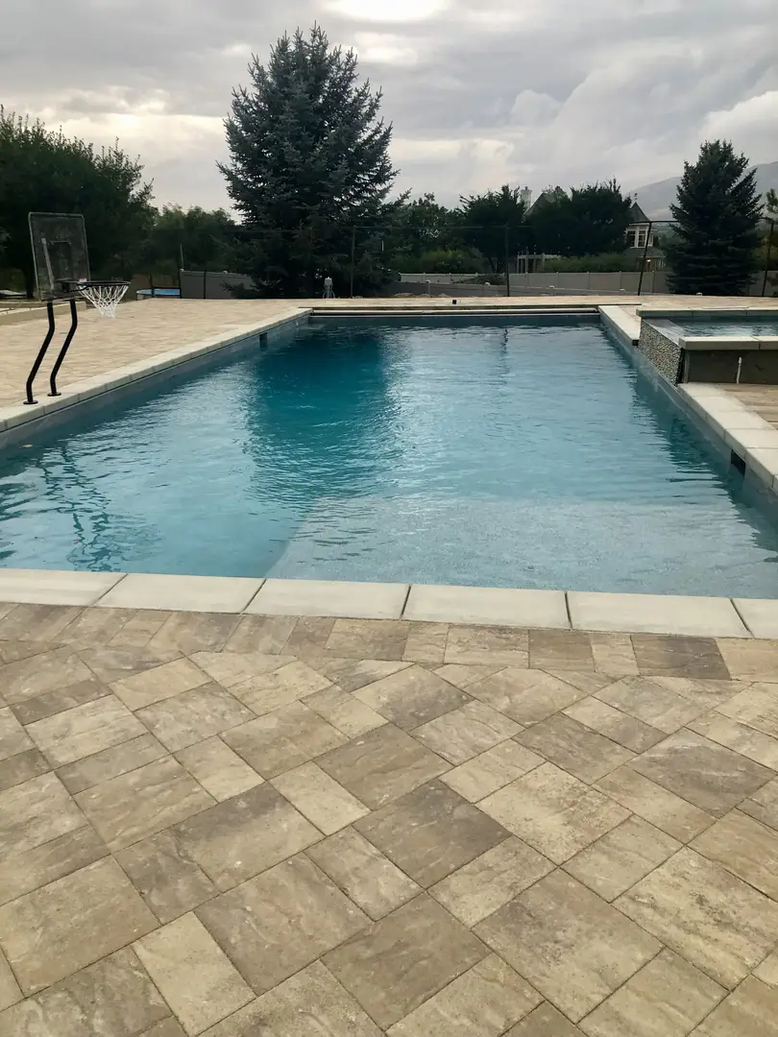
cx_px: 389
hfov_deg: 49.7
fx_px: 839
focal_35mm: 28
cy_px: 518
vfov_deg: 63.4
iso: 25
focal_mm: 3.99
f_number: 1.8
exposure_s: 1/30
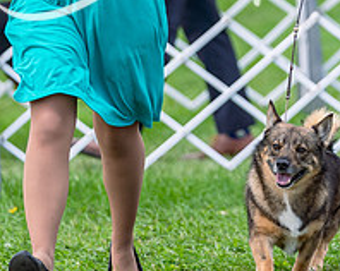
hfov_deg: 3.9
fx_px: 5016
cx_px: 276
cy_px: 57
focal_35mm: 499
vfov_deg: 3.1
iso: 100
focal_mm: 156
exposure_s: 1/1000
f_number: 2.8
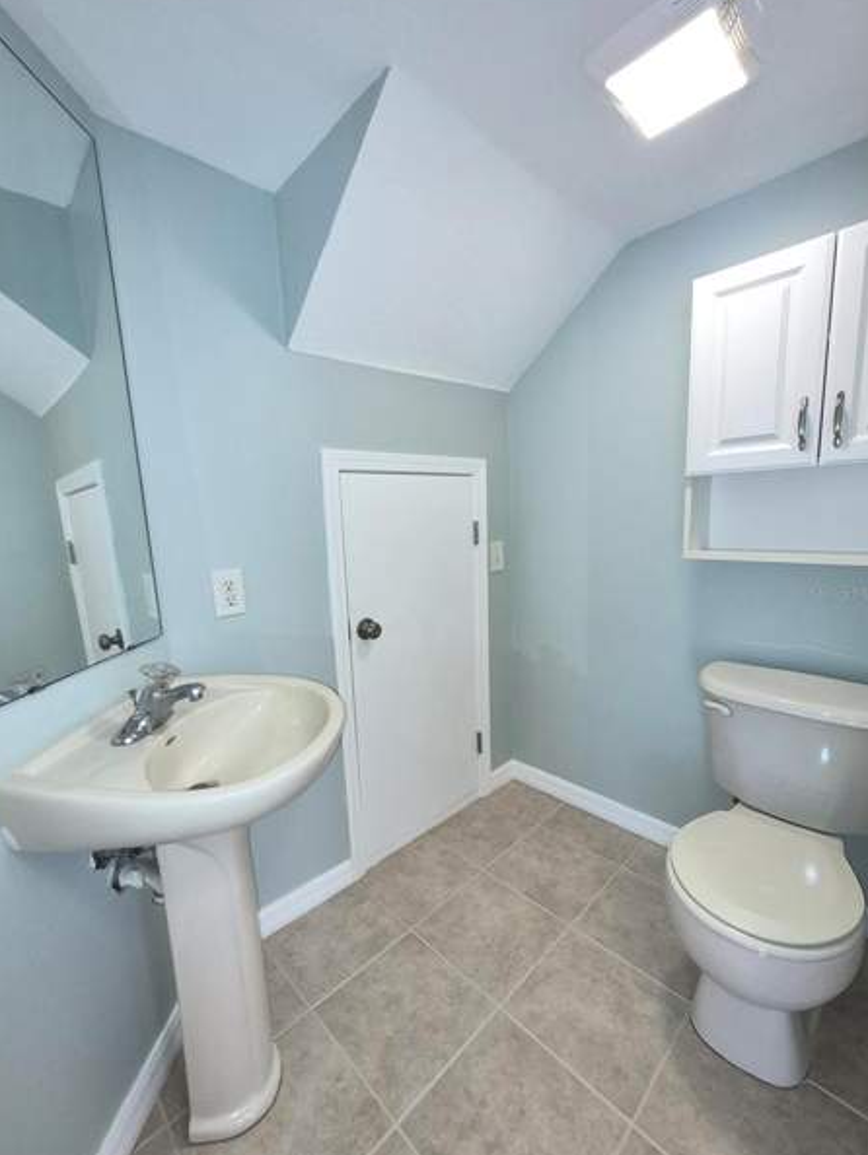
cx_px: 416
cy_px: 593
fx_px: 468
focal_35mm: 14
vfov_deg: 102.0
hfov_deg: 85.7
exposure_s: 1/60
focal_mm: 1.74
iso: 160
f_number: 2.2
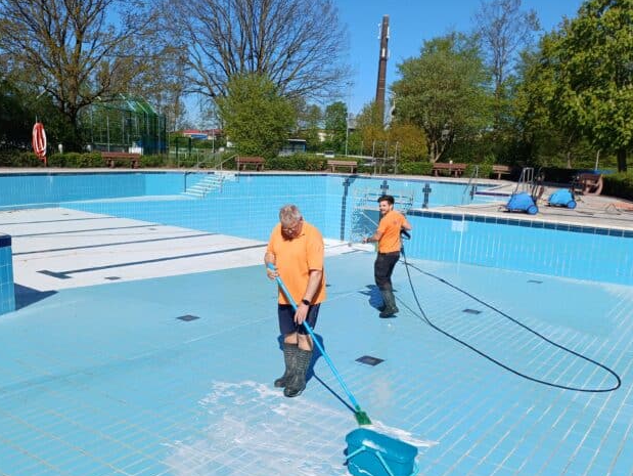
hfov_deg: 58.2
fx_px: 567
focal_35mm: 31
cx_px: 289
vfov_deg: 45.4
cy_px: 260
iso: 50
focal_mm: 4.65
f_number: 1.8
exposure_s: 1/1795
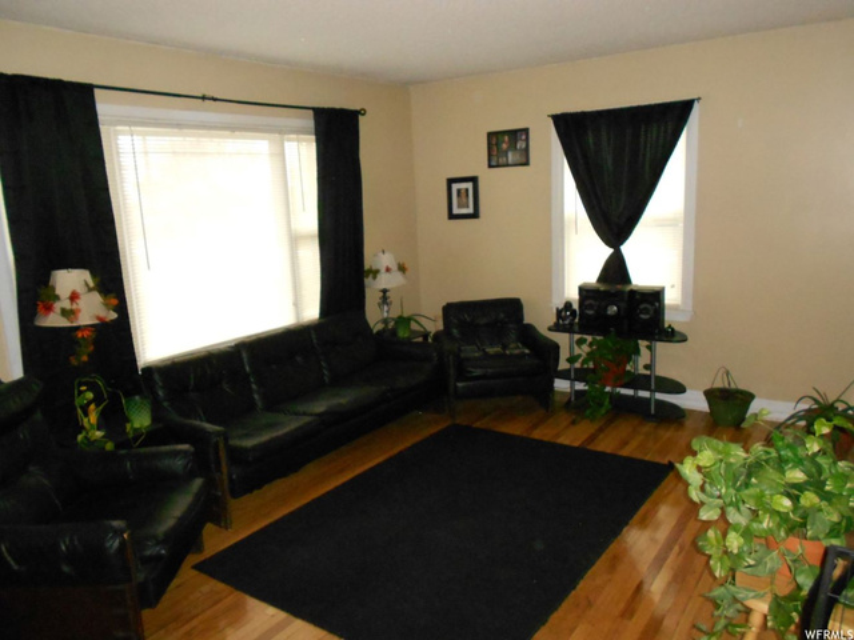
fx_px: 641
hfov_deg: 67.3
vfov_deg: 53.1
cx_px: 427
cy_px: 320
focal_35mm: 26
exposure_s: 1/25
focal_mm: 4.6
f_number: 3.2
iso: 640
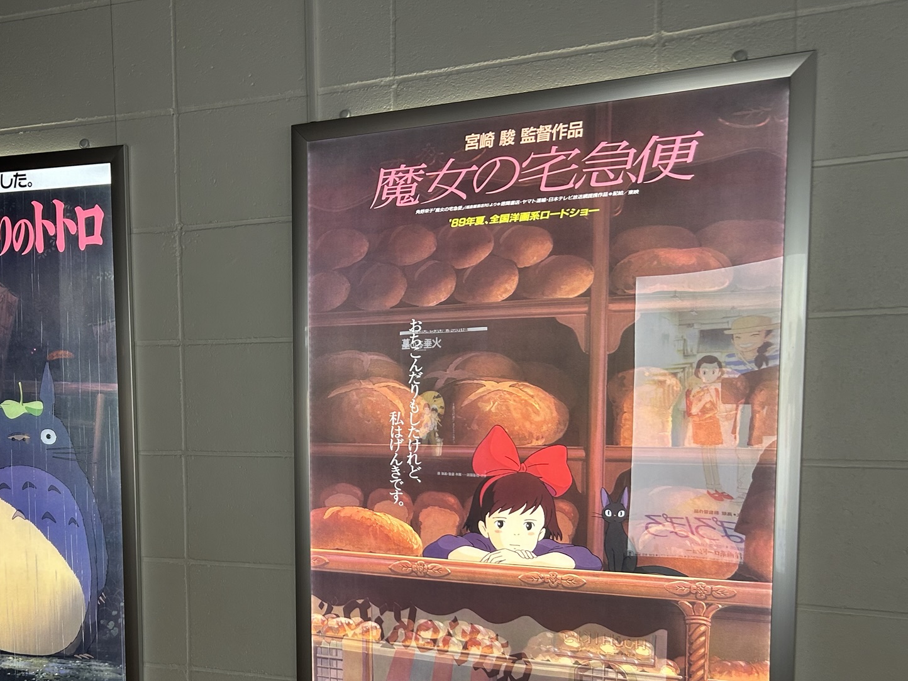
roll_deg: -0.9
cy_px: 467
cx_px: 292
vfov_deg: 39.1
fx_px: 944
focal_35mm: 36
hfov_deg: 50.3
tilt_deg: -5.3
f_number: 1.5
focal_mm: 5.7
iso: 100
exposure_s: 1/60
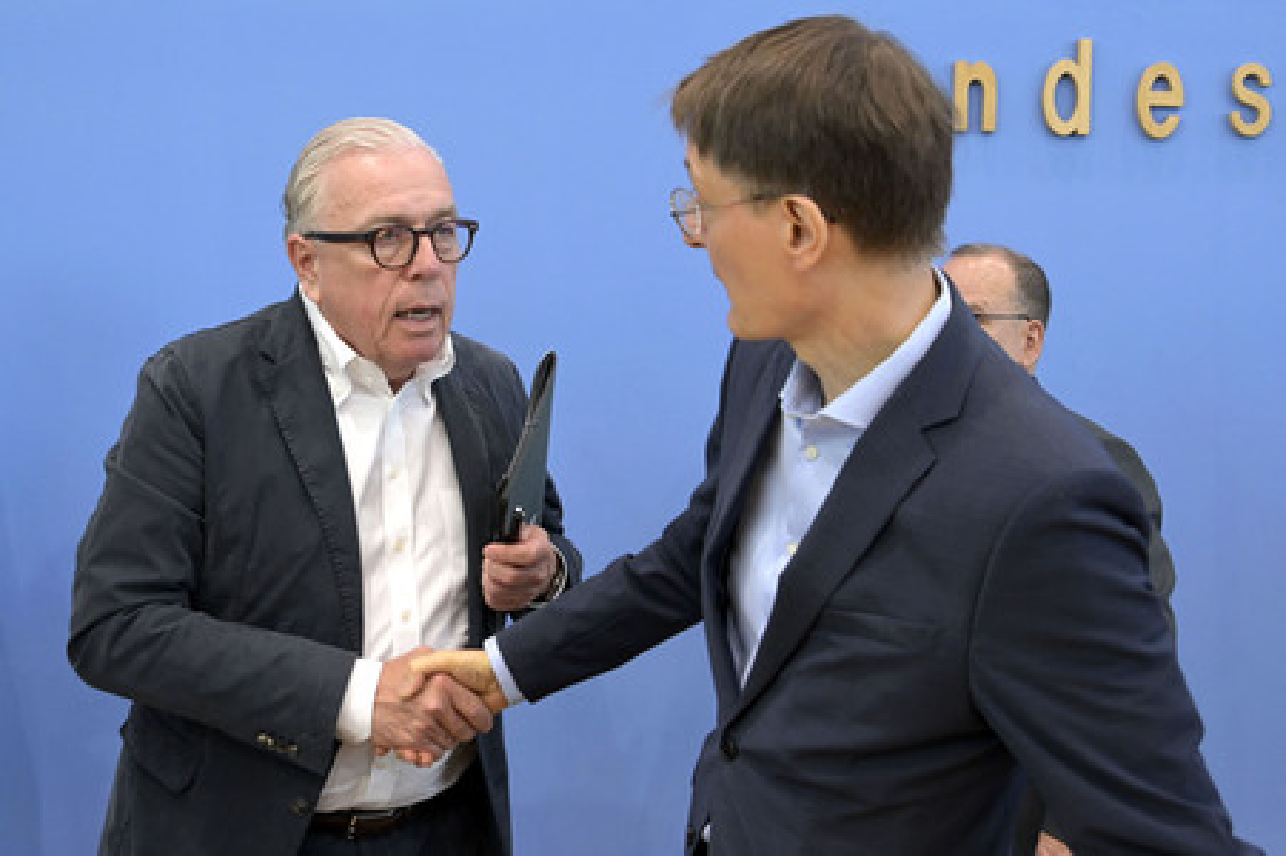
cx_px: 643
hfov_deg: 46.4
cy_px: 428
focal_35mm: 42
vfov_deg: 31.8
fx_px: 1499
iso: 4000
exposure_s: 1/400
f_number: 6.3
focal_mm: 42
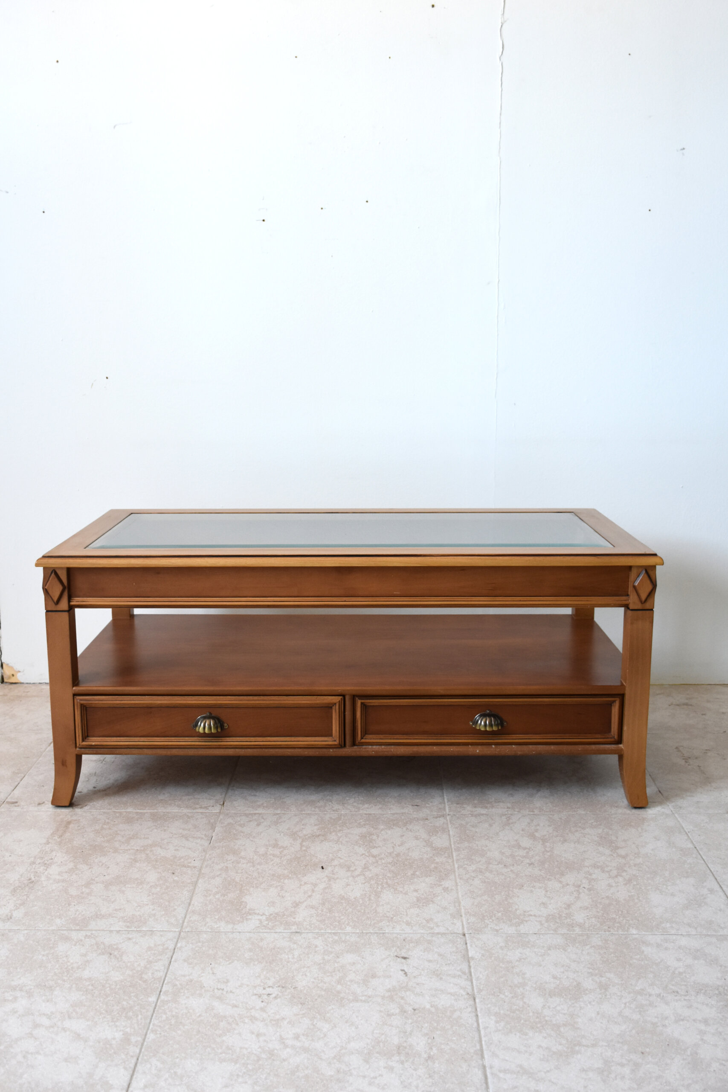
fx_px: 1046
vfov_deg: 55.1
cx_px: 364
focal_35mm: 34
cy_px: 546
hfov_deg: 38.4
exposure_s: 1/100
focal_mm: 23
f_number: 5
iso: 800
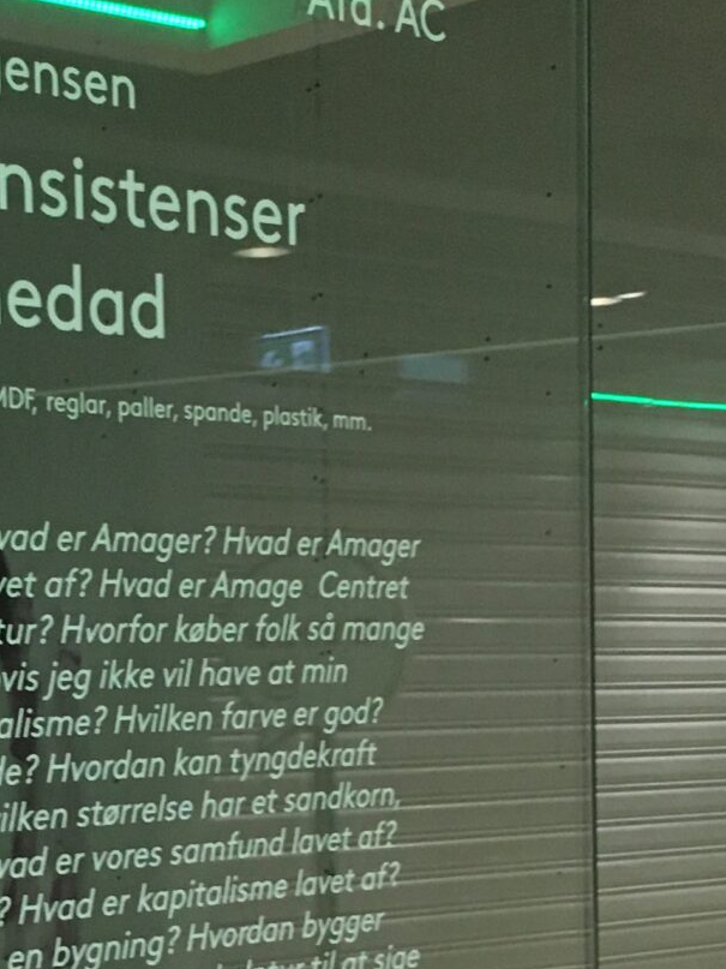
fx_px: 2573
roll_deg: +2.3
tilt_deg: -2.4
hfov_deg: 15.7
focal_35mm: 92
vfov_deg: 20.9
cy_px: 849
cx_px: -20
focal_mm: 4.15
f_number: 2.2
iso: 200
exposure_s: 1/20
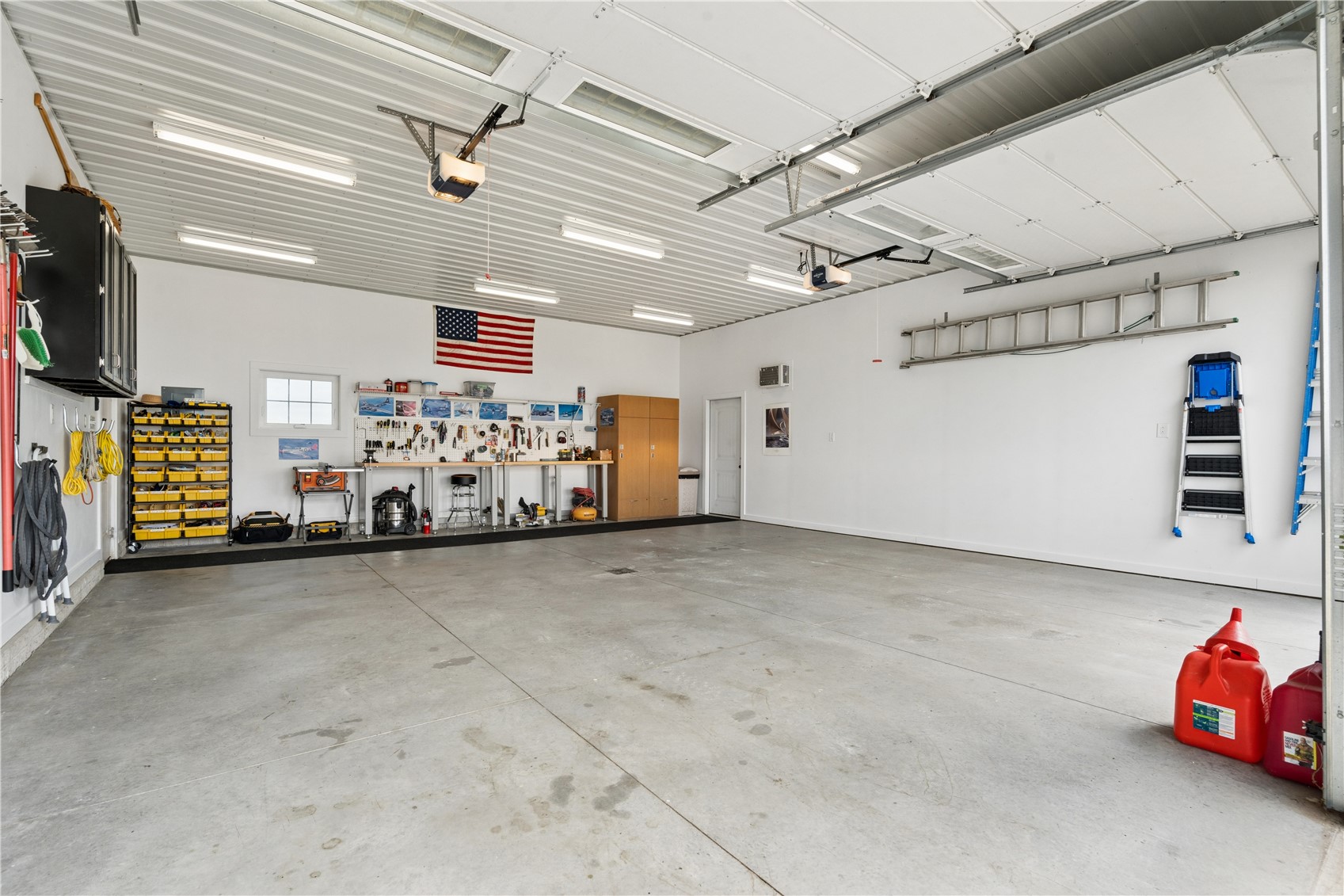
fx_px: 597
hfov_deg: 96.7
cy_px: 448
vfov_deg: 73.7
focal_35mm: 16
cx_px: 672
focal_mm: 16
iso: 400
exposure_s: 1/100
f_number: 10
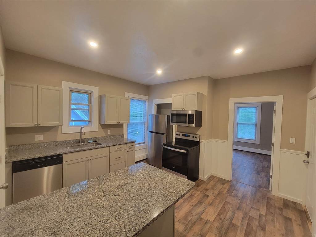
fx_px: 119
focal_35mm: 13
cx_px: 158
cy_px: 118
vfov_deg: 89.9
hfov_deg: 106.2
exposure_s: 1/40
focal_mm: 2.2
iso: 320
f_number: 2.2
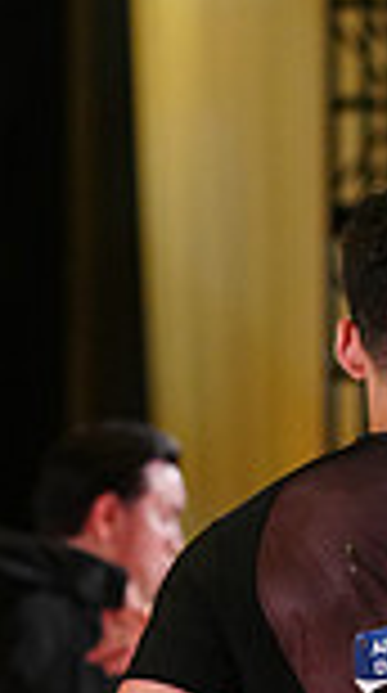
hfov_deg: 2.2
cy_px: 1152
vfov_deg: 3.9
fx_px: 10236
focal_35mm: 558
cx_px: 686
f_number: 4
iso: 2500
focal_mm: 141
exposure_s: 1/400
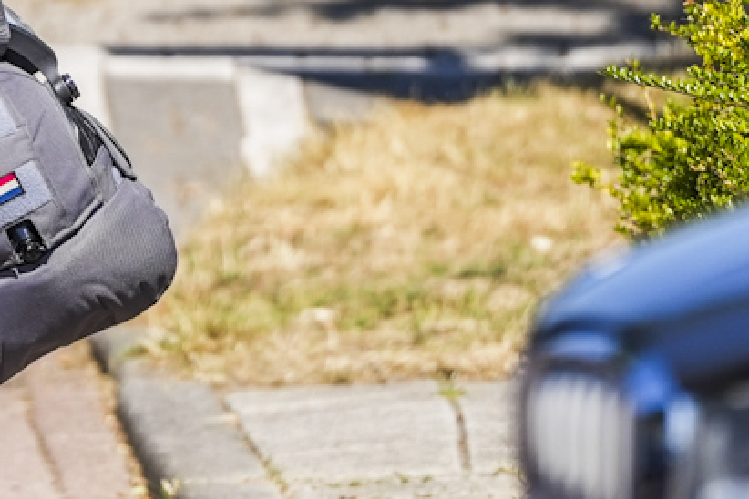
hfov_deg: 2.2
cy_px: -184
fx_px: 19452
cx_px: 155
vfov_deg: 1.5
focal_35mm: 935
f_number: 2.8
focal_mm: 200
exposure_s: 1/4000
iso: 200
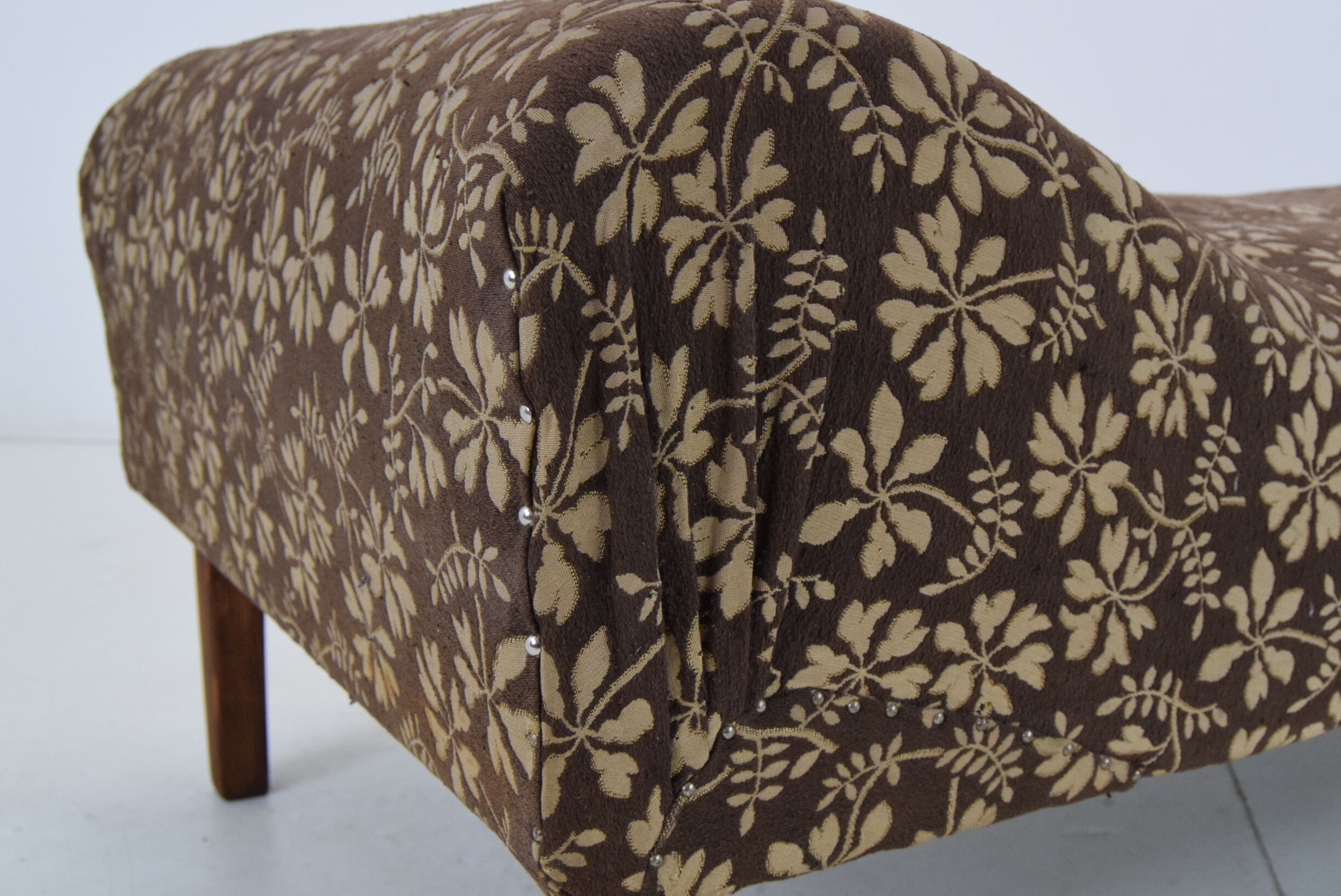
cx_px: 736
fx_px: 1640
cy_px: 430
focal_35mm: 44
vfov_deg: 30.6
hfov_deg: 44.4
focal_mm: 24
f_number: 7.1
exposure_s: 1/200
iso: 1600
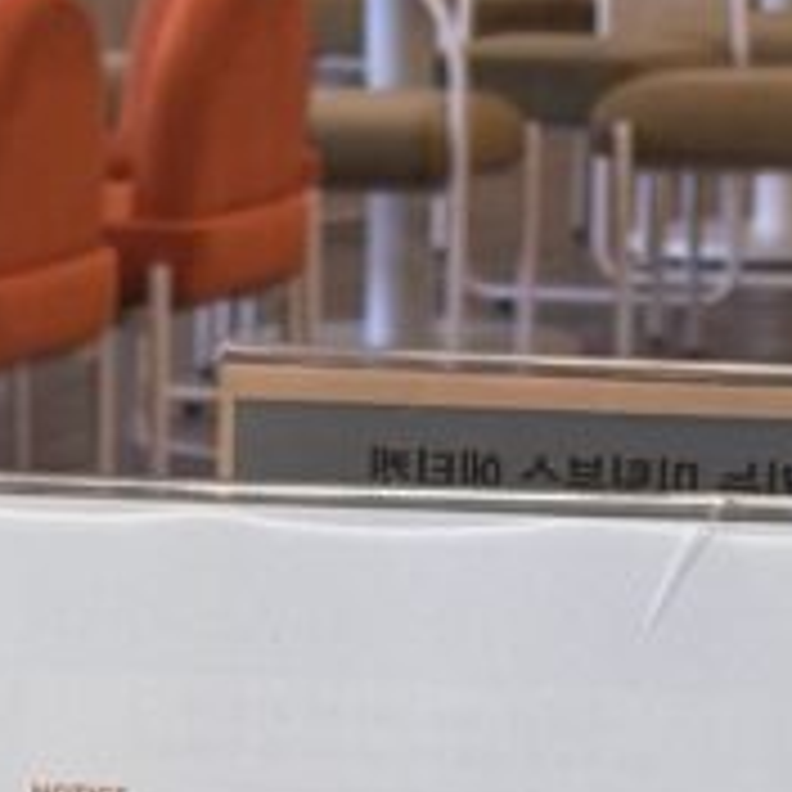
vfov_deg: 6.3
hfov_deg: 6.5
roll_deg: +0.2
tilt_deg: -17.1
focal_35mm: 268
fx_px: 6937
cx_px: 50
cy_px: 1616
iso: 64
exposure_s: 1/60
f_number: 1.6
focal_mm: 5.96
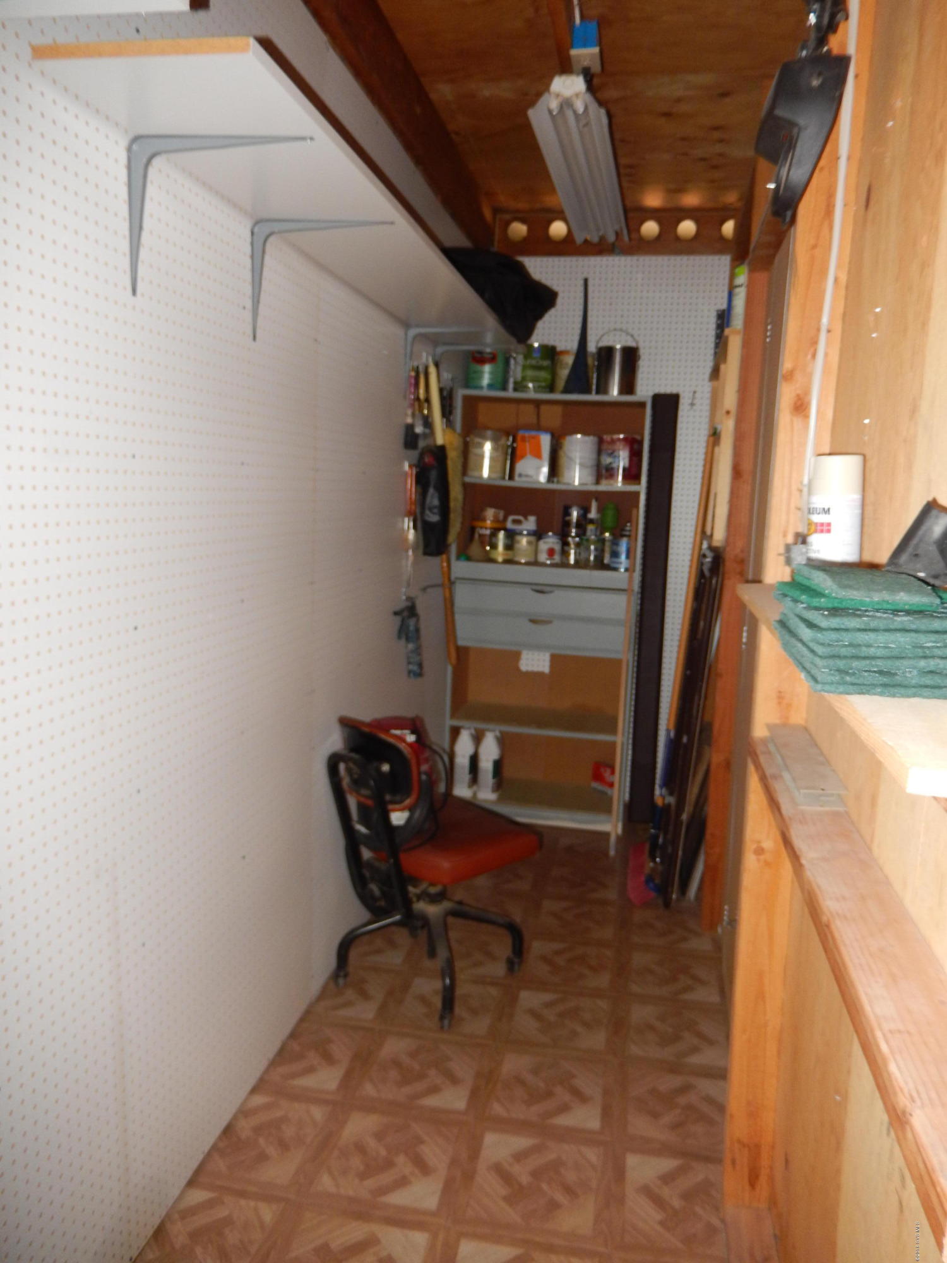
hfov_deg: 54.9
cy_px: 632
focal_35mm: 25
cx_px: 474
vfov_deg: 69.4
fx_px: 912
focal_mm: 4.5
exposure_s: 1/30
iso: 200
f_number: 3.4
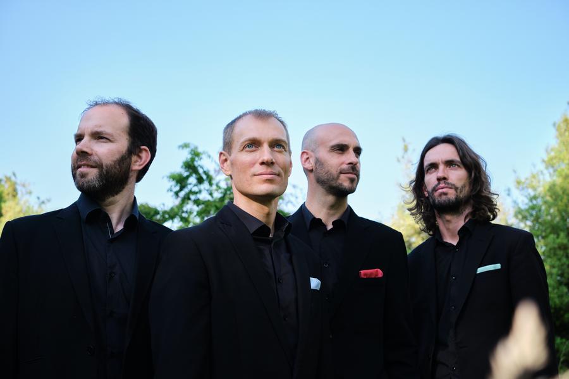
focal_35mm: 50
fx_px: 790
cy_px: 190
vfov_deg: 27.0
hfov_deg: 39.6
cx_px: 284
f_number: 4
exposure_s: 1/220
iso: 160
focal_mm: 33
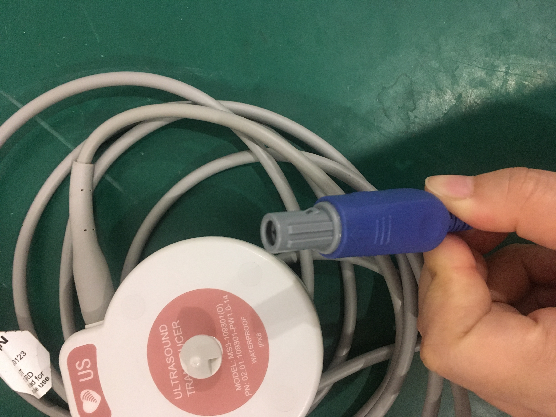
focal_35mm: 29
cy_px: 208
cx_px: 278
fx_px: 466
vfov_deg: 48.2
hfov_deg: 61.7
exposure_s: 1/17
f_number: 2.2
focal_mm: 4.15
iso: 200
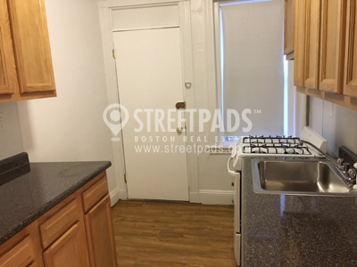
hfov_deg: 61.7
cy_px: 134
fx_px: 299
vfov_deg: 48.2
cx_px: 178
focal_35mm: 29
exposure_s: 1/20
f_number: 2.2
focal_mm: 4.15
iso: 200
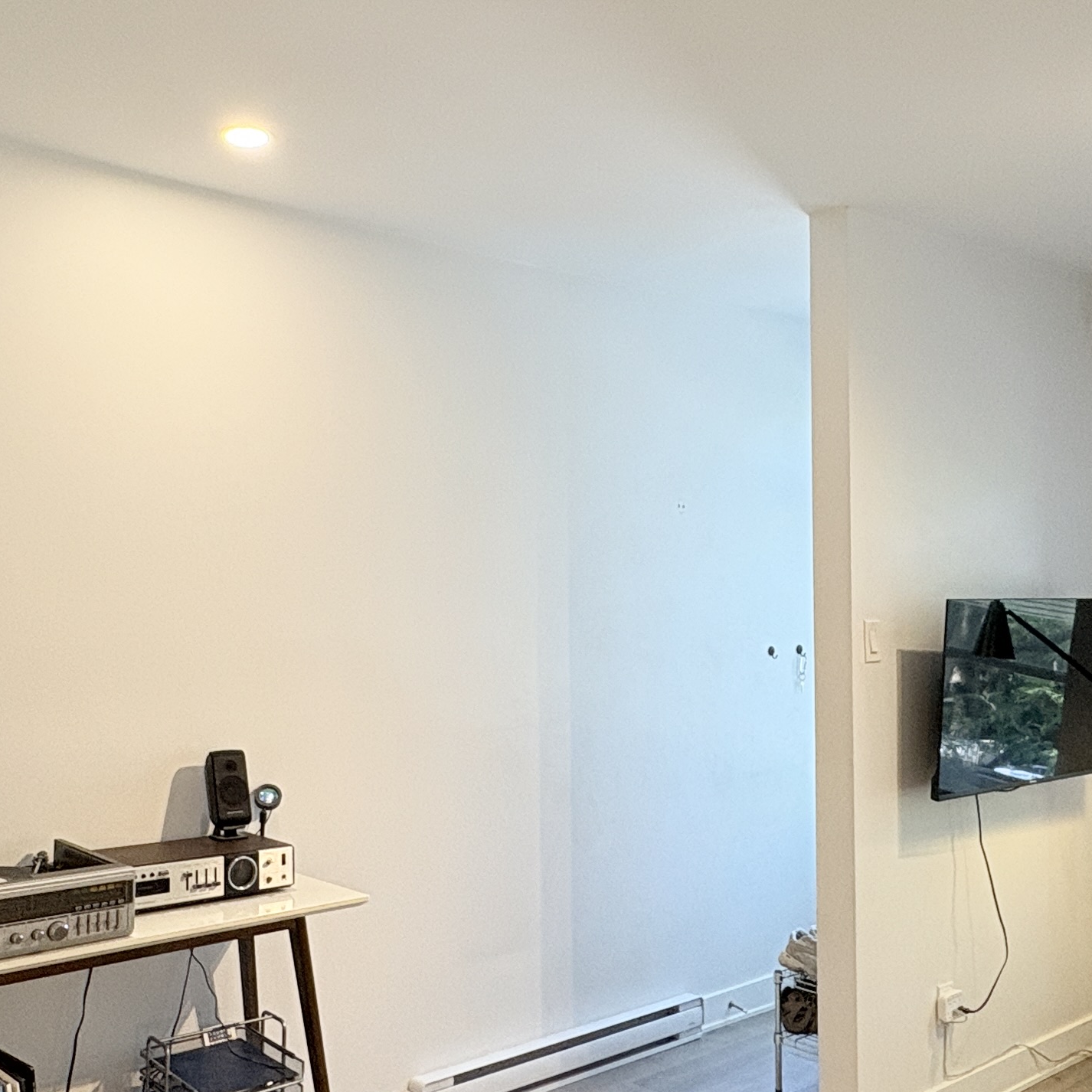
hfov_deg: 47.2
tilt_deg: +1.2
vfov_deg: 47.2
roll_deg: +0.8
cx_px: 559
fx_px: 1249
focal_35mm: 35
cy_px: 582
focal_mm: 2.22
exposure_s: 1/120
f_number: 2.2
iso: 200
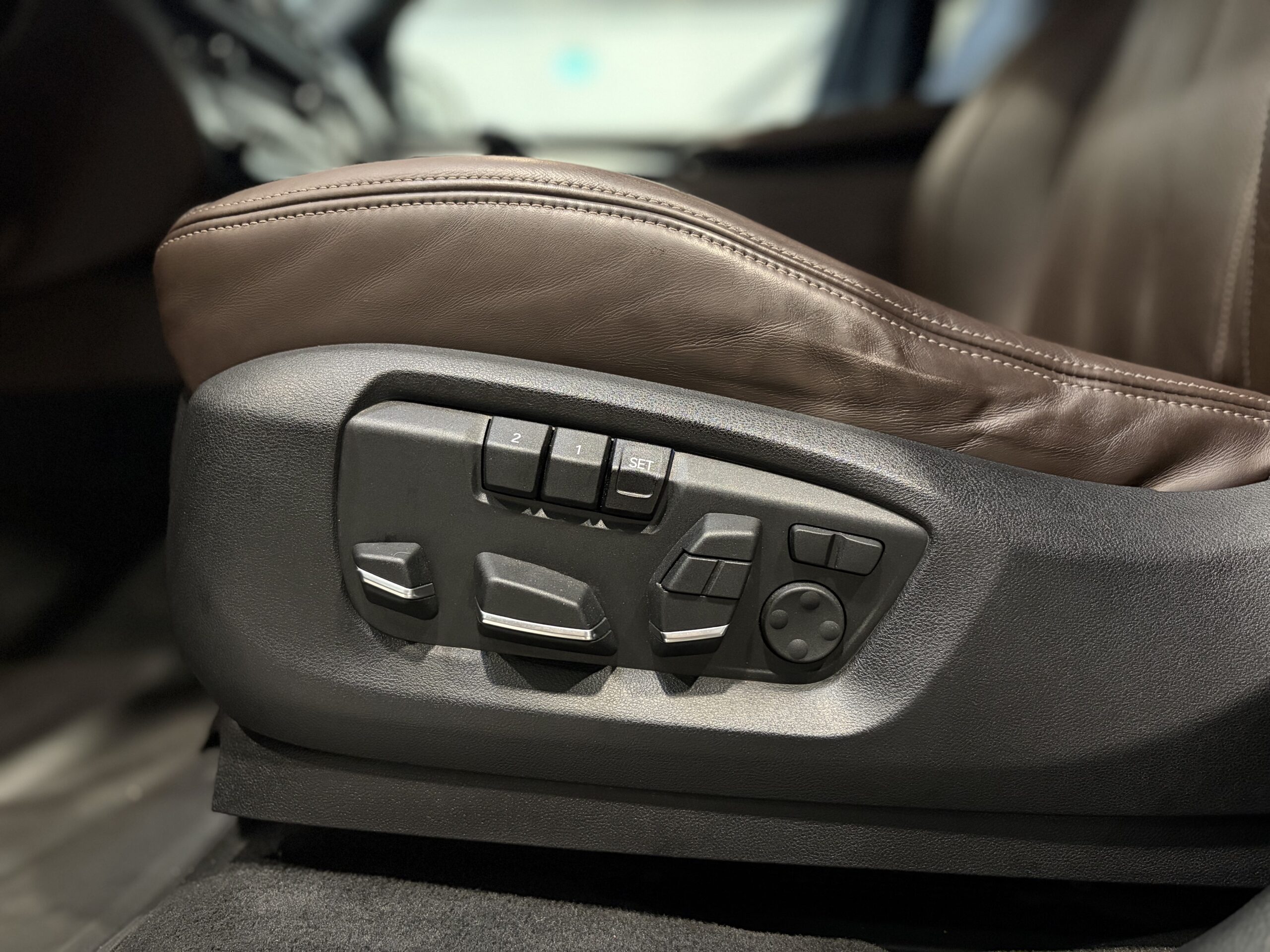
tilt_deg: -5.8
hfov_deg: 67.3
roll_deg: +0.7
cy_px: 476
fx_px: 954
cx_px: 635
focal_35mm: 26
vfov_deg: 53.1
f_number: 1.6
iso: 400
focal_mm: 5.96
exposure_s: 1/50
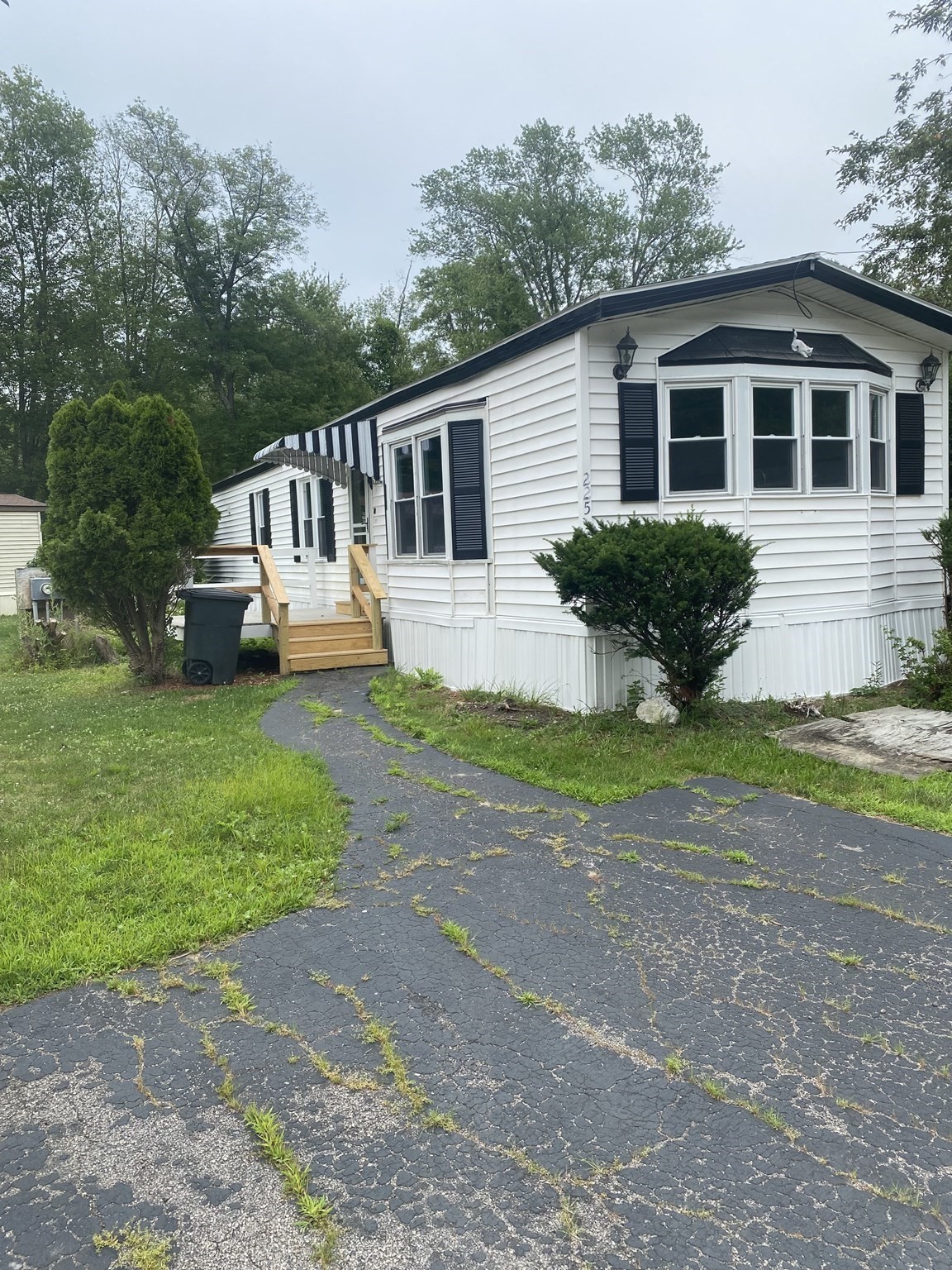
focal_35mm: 26
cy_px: 635
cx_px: 476
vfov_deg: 67.3
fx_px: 953
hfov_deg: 53.1
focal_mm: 4.25
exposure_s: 1/1093
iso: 32
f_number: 1.8
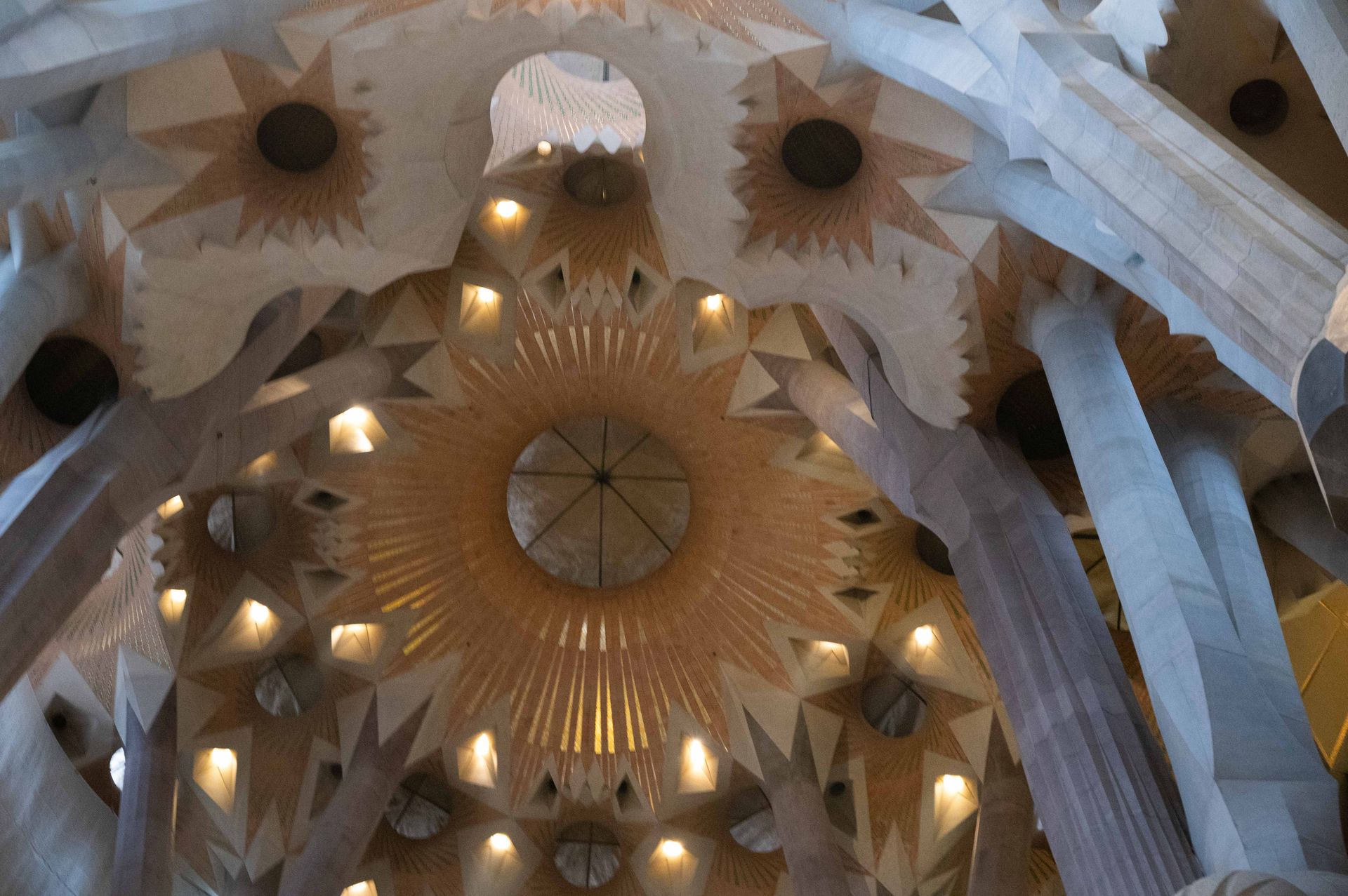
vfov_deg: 18.2
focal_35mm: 75
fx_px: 2806
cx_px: 674
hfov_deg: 27.0
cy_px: 448
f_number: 6
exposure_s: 1/50
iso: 8000
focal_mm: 75
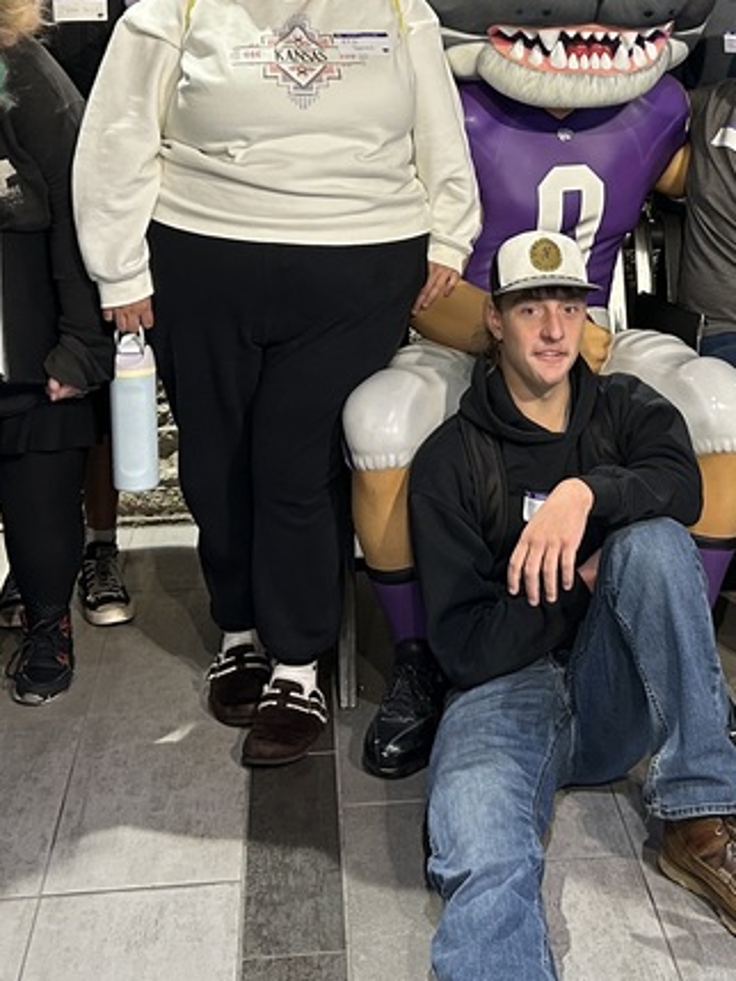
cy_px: 188
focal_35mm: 62
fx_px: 1757
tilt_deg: -9.8
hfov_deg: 23.5
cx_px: 528
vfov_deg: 30.4
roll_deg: +0.1
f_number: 1.5
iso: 200
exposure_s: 1/60
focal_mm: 5.7
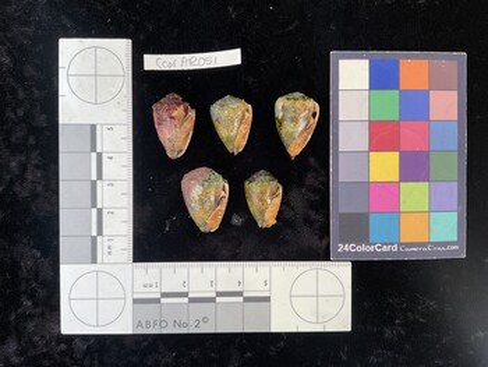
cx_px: 244
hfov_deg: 61.6
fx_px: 409
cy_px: 184
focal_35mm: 29
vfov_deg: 48.3
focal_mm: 3
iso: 64
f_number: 1.8
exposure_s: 1/120
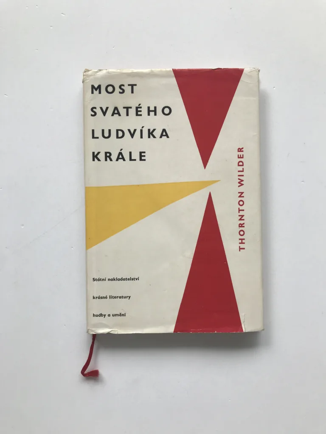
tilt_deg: -88.9
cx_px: 163
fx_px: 352
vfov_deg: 63.4
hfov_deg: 49.7
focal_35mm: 28
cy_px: 217
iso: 20
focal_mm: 3.99
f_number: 1.8
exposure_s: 1/223
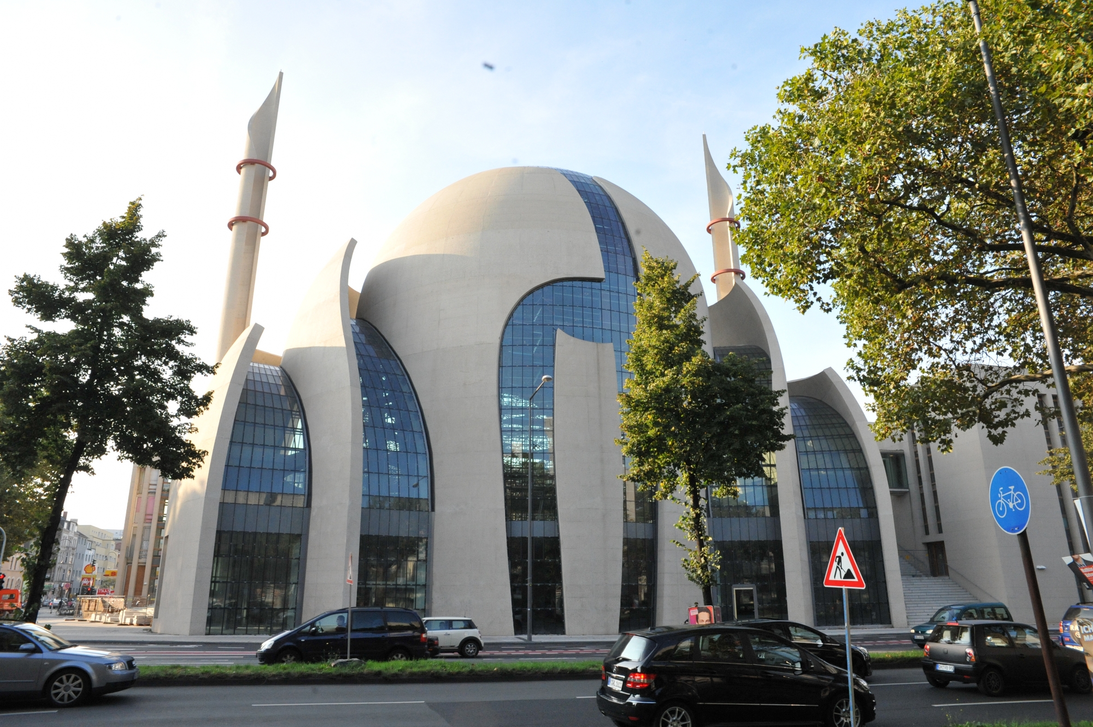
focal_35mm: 24
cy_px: 364
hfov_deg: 73.8
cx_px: 546
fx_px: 728
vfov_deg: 53.1
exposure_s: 1/640
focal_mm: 24
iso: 3200
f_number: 13
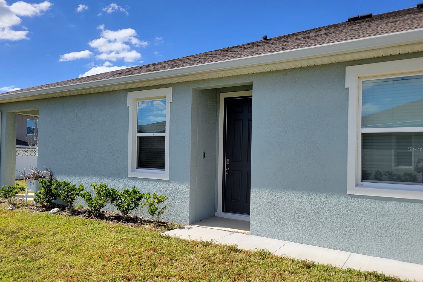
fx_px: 329
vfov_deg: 46.4
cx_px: 215
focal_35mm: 28
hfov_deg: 65.5
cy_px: 149
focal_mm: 5.4
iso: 40
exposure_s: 1/2010
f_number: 1.8
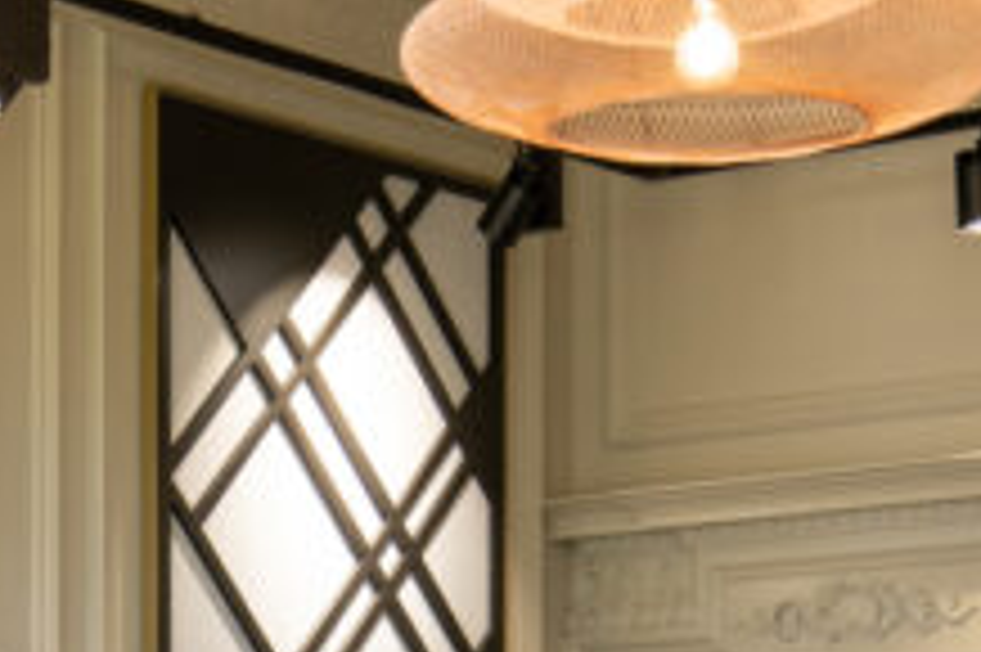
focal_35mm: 143
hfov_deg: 14.3
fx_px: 3894
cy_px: 1158
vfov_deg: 9.2
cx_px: 234
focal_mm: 30
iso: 200
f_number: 8
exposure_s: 1/15
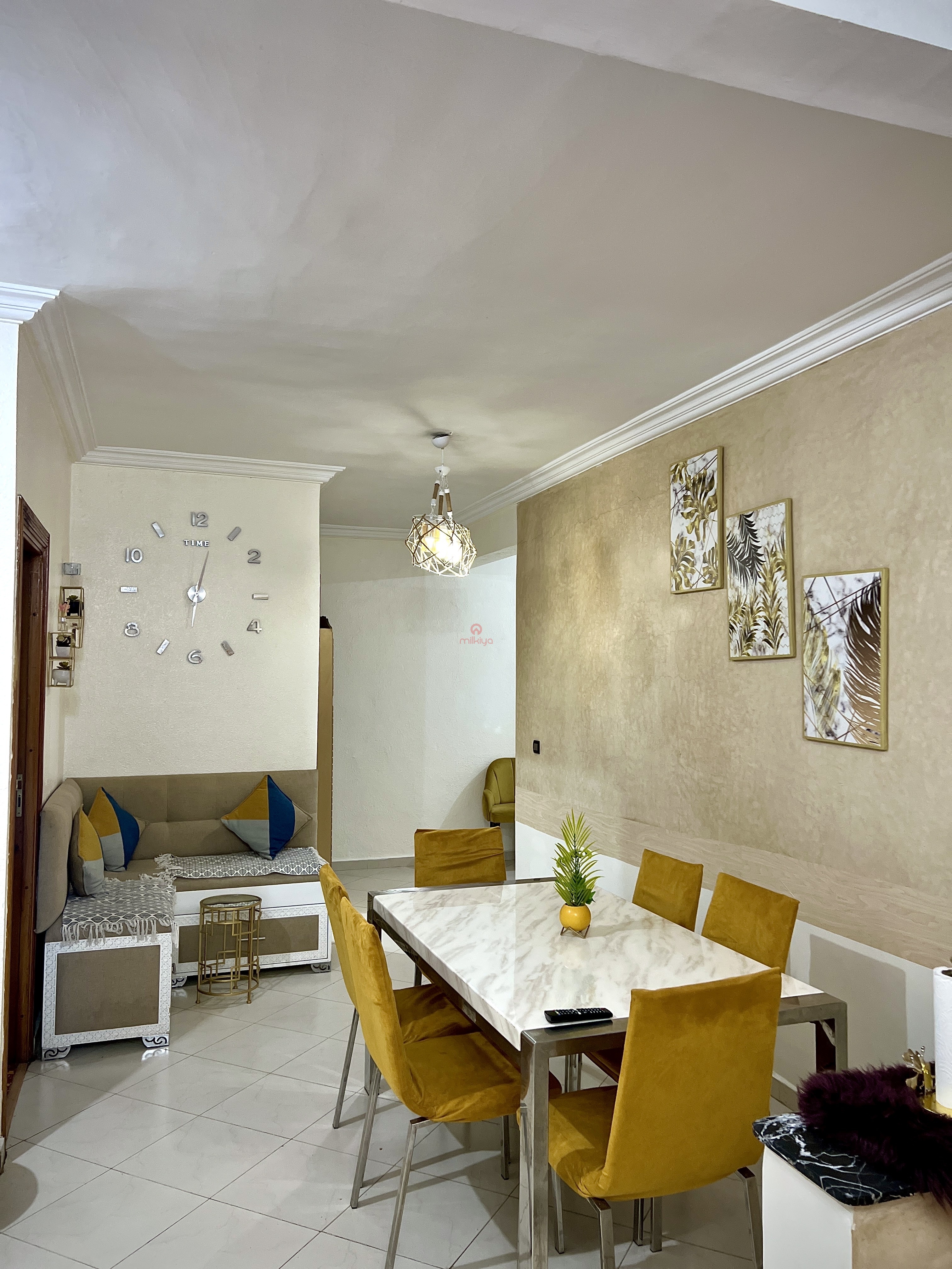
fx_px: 953
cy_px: 634
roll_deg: +0.0
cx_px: 476
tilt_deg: +3.5
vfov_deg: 67.3
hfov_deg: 53.1
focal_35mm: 26
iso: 200
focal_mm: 5.7
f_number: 1.5
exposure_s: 1/50
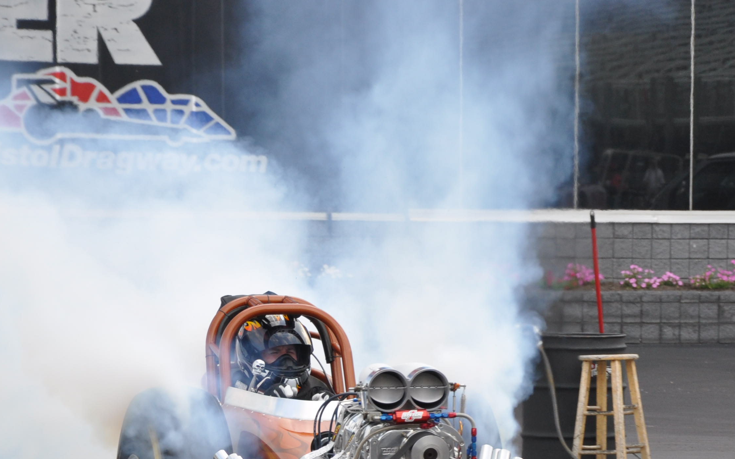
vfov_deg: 4.3
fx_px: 6169
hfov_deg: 6.8
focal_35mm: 308
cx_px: 571
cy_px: 447
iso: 400
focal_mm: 105
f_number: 8
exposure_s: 1/250
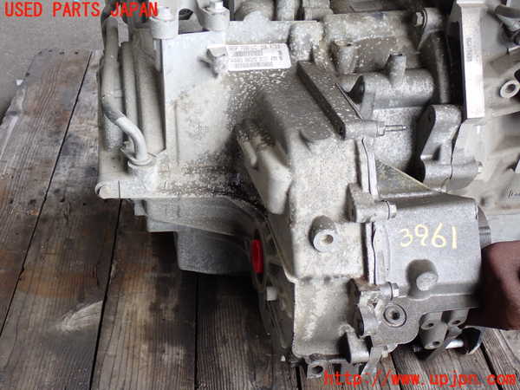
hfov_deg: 42.9
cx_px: 260
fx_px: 661
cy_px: 195
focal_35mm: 44
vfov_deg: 32.9
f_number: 2.9
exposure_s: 1/80
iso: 160
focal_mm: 7.84
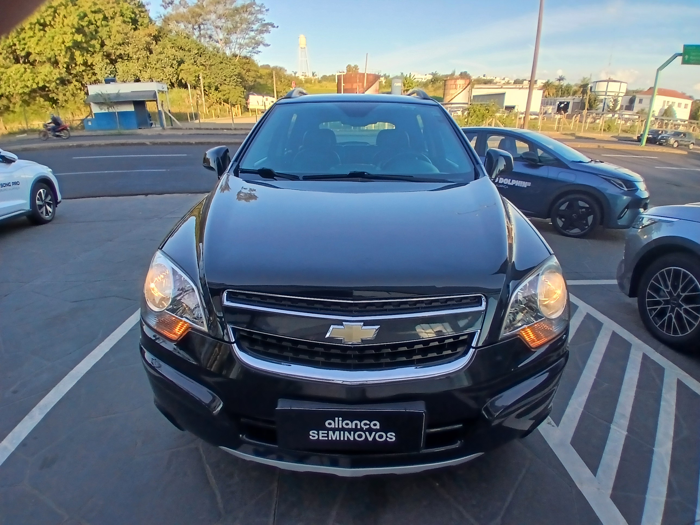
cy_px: 262
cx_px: 350
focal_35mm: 17
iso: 50
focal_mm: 1.4
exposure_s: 1/252
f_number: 2.2
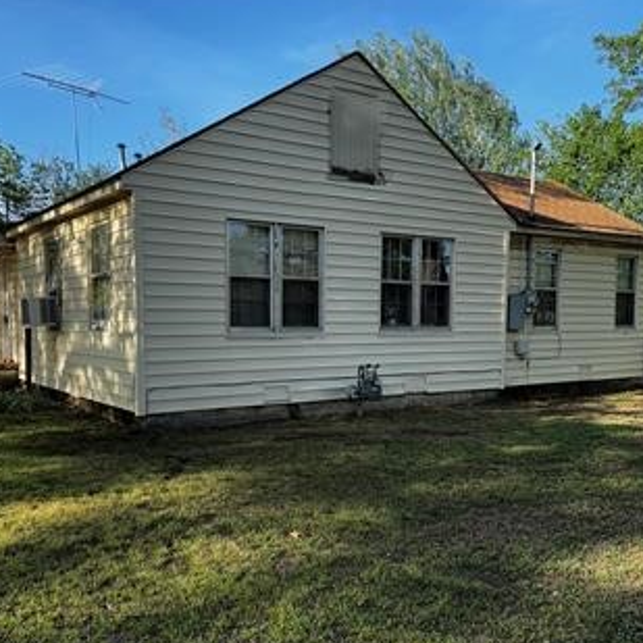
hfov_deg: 49.7
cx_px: 293
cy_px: 372
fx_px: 694
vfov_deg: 49.5
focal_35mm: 33
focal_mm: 6.76
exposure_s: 1/1637
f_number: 1.78
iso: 64
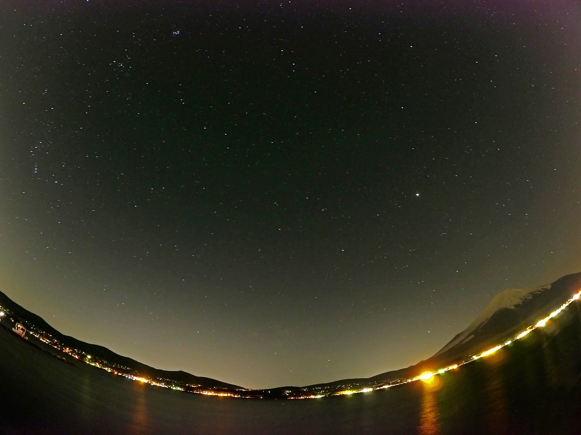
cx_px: 290
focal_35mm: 16
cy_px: 218
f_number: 4.5
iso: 400
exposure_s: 60
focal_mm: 8
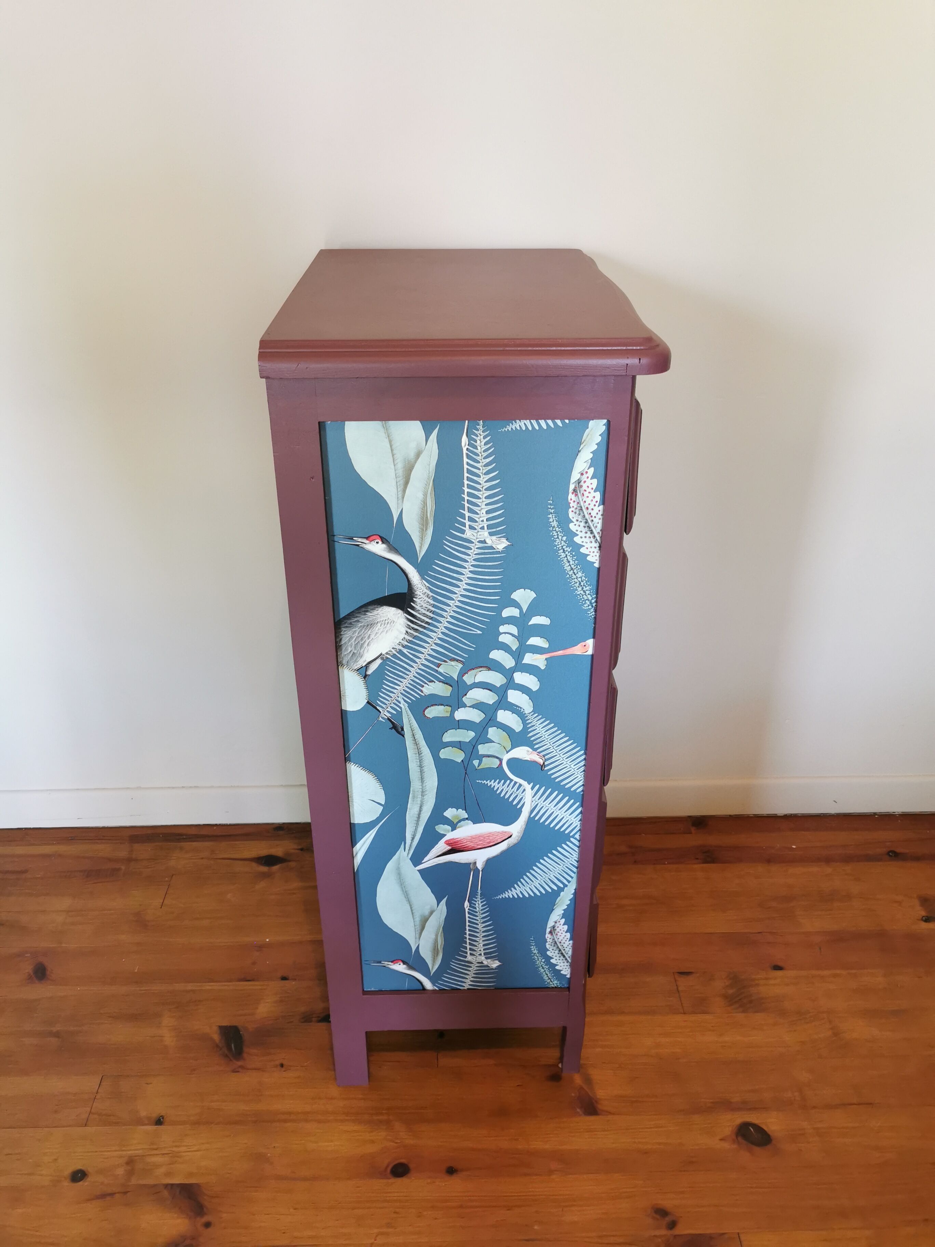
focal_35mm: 27
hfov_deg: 51.4
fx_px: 972
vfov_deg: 65.3
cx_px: 468
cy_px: 624
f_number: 1.6
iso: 200
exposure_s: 1/50
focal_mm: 5.56
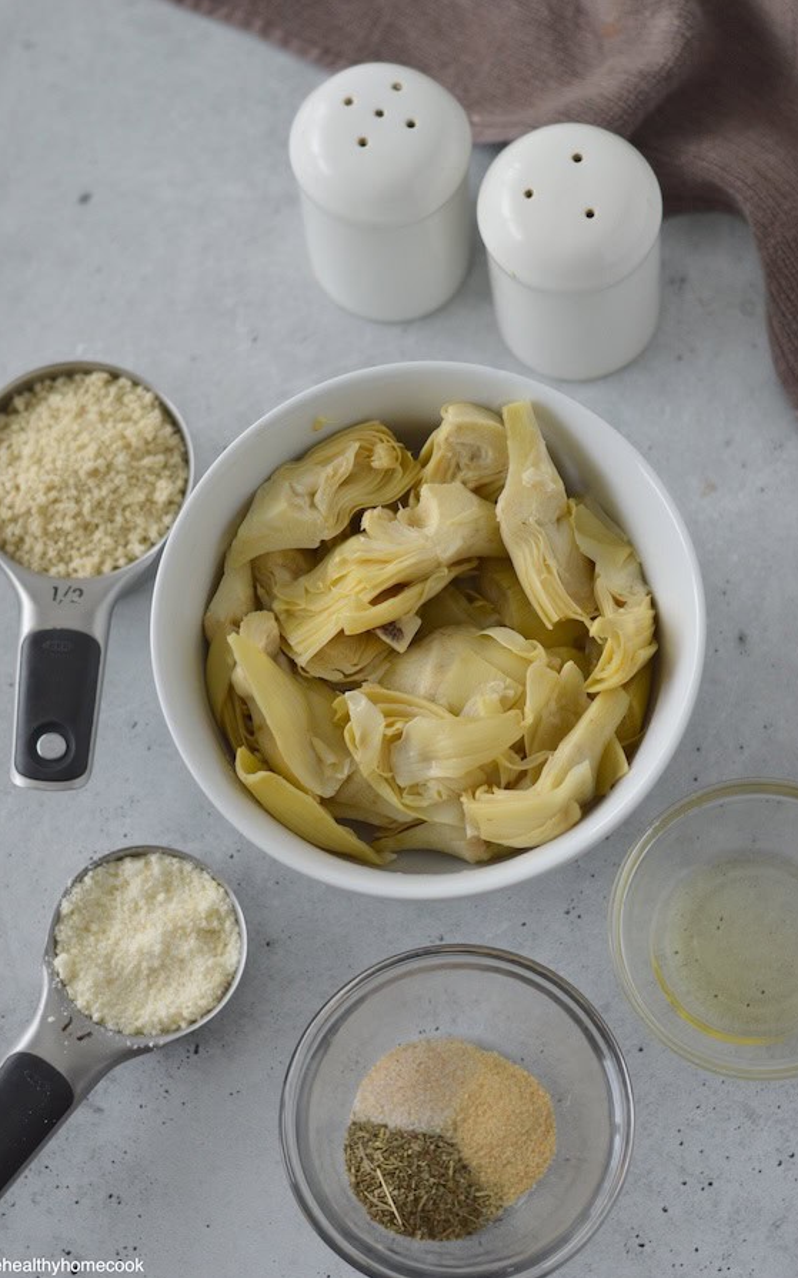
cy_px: 640
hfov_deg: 16.9
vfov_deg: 26.8
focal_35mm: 77
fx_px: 2681
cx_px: 390
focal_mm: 50
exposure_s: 1/500
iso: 800
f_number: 2.8
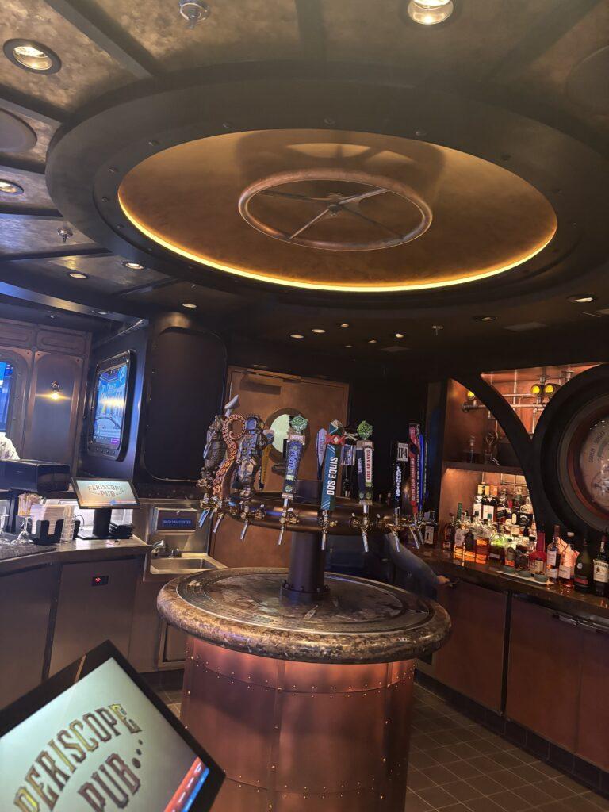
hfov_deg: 53.1
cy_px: 406
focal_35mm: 26
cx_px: 304
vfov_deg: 67.3
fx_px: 610
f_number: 1.6
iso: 640
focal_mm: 5.96
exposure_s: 1/30
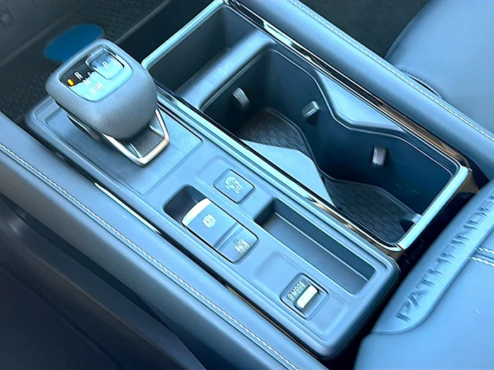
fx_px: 557
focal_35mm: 39
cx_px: 247
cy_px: 185
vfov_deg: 36.8
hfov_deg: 47.9
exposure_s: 1/41
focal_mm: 6.86
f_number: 1.78
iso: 100
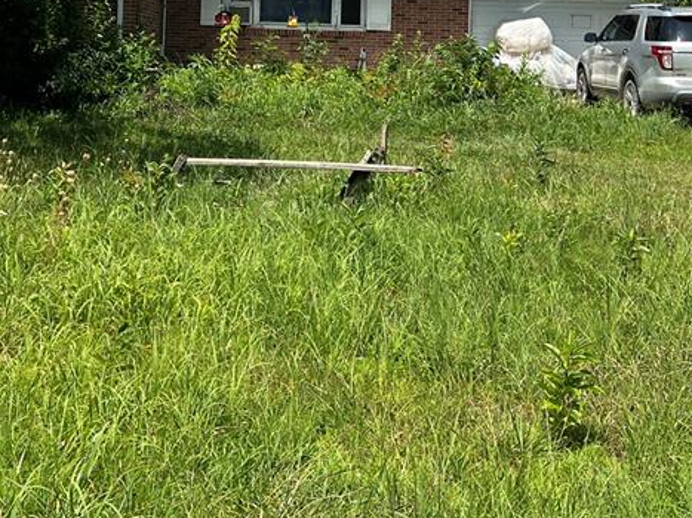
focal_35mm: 57
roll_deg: -1.1
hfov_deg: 33.6
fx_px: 1139
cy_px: 3
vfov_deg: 24.5
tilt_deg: +2.2
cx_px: 261
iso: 50
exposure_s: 1/4274
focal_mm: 5.7
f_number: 1.5
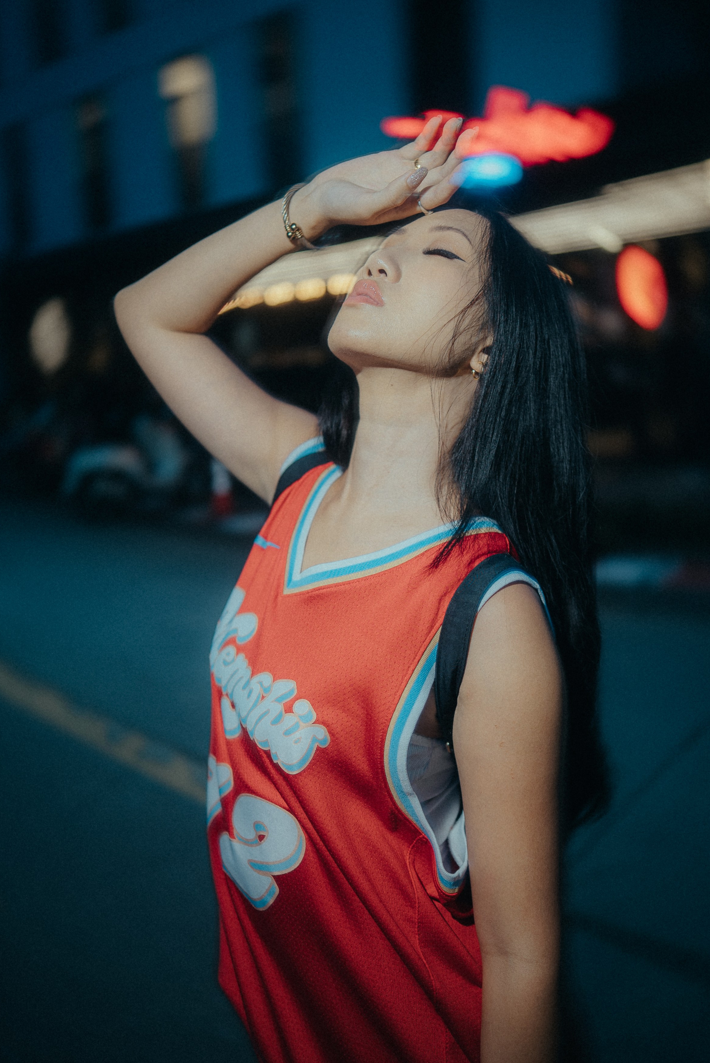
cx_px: 401
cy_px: 498
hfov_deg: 46.3
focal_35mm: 28
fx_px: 827
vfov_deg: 65.4
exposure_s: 1/30
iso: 80
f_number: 1.4
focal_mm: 24
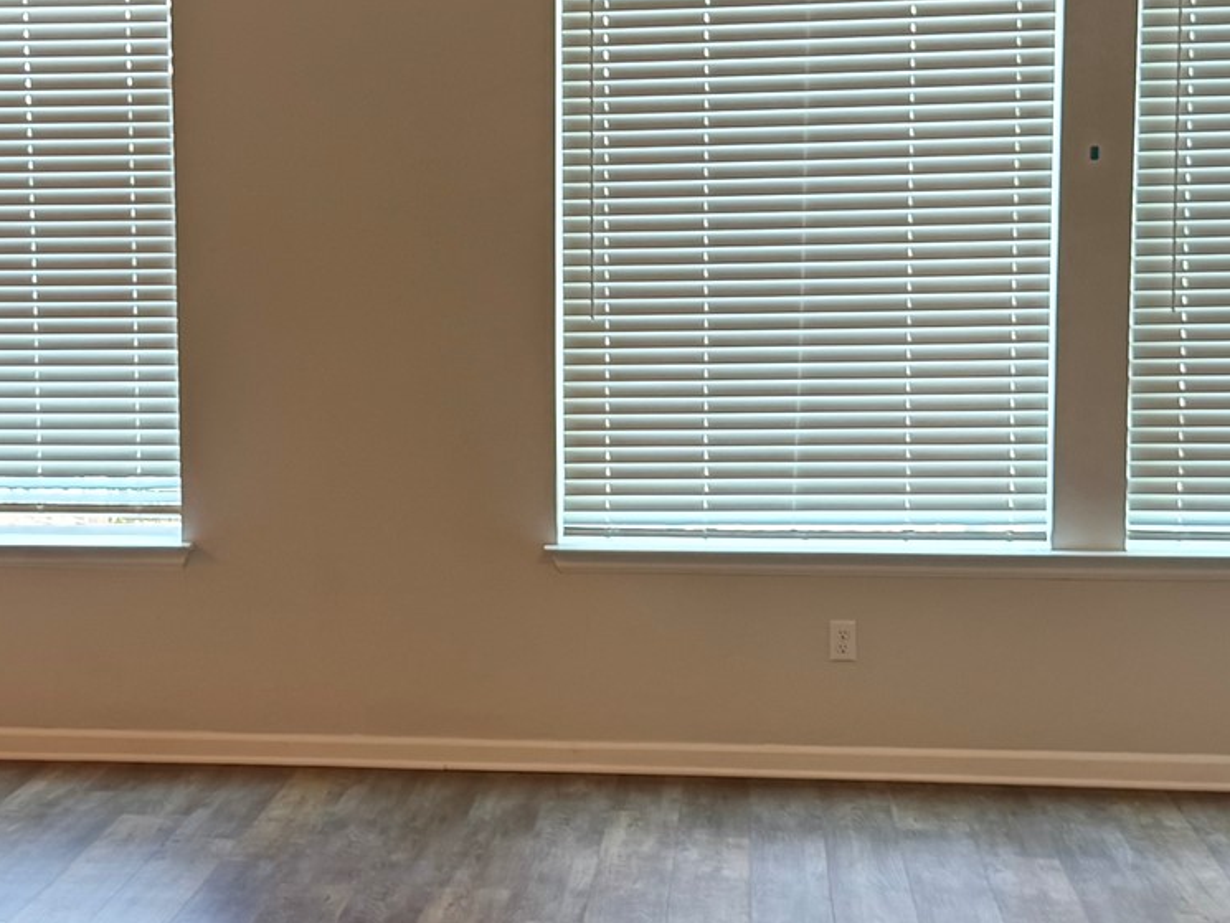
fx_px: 2346
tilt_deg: -5.2
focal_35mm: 66
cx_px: 388
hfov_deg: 29.1
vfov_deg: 22.3
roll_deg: +0.6
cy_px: 461
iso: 200
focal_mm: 6.76
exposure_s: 1/60
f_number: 1.78
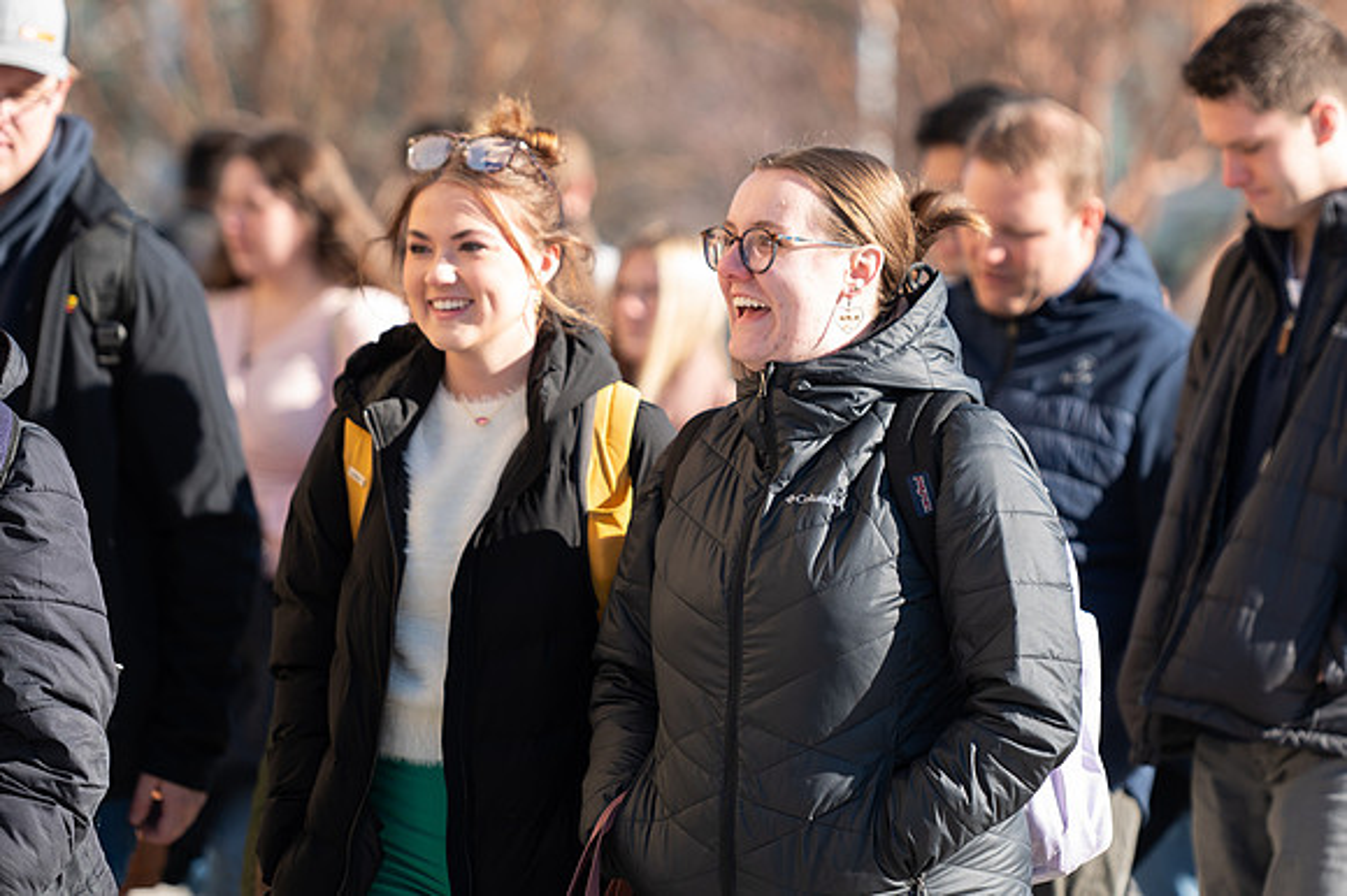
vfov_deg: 6.7
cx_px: 810
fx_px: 7621
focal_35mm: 204
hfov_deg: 10.1
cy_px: 421
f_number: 5.6
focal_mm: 150
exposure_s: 1/500
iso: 80
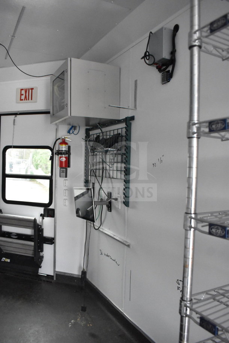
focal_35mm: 27
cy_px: 172
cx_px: 114
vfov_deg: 67.4
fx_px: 258
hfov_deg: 47.9
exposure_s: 1/100
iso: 6400
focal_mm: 18
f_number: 5
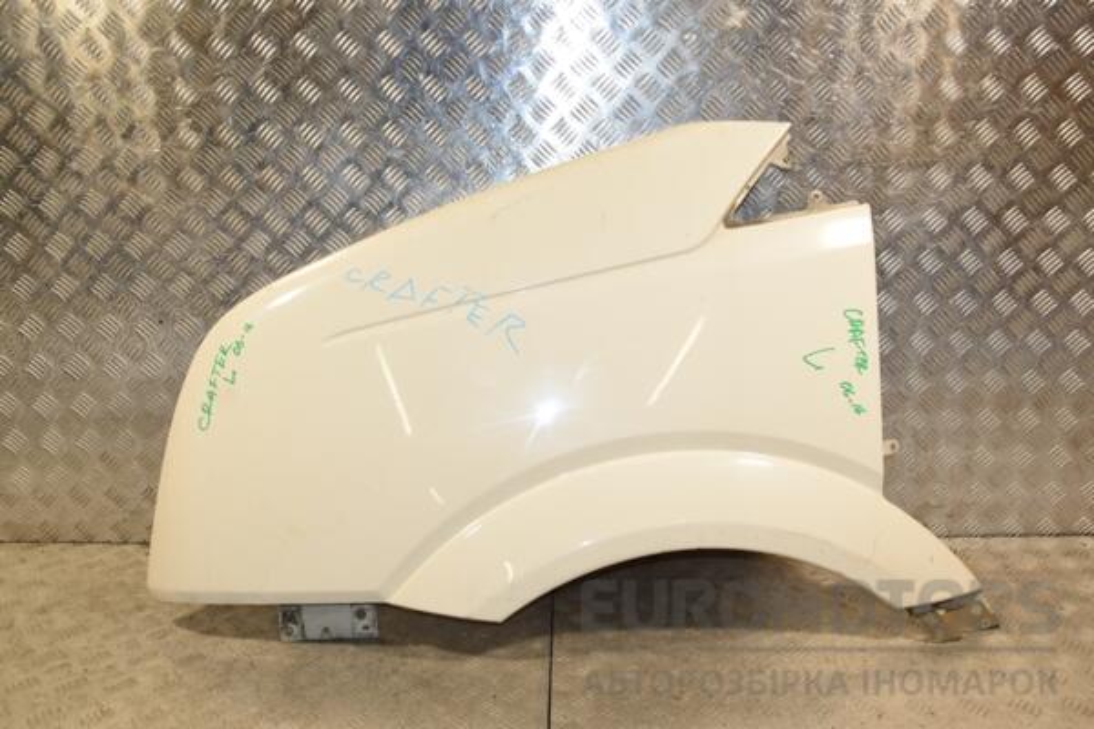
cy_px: 364
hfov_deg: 59.5
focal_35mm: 32
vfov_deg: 41.7
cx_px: 547
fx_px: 957
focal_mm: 21
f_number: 9
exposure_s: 1/200
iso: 800
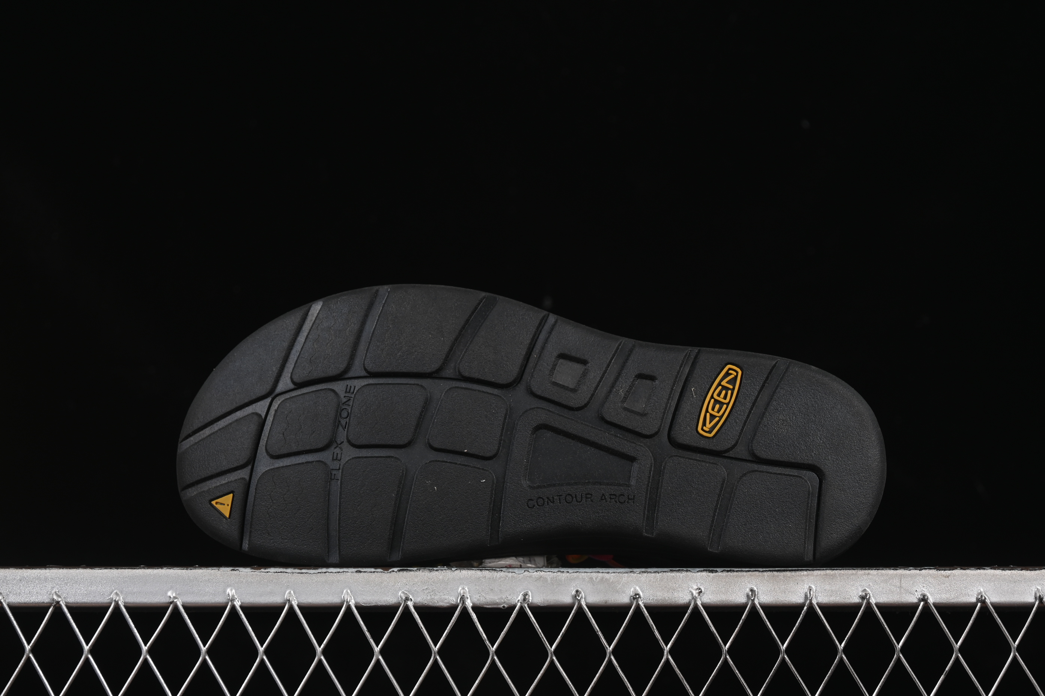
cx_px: 522
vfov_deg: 18.2
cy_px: 348
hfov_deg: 27.0
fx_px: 2177
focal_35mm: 75
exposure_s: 1/50
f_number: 7.1
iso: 160
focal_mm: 50
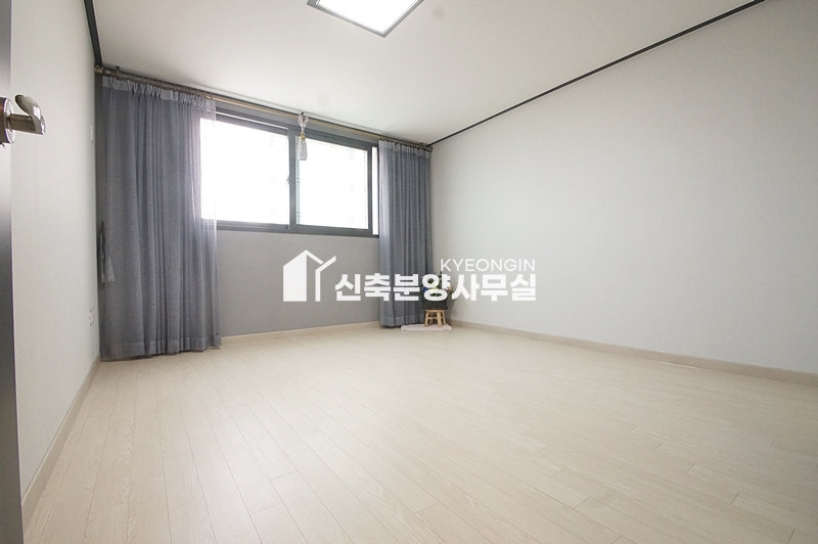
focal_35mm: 15
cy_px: 272
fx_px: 341
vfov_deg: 77.2
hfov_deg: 100.4
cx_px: 409
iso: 1600
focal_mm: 10
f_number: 9
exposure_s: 1/40
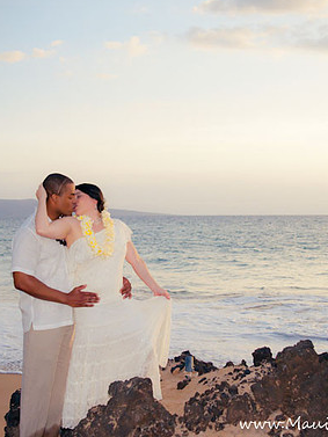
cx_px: 191
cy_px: 215
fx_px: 783
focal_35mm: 62
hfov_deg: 23.6
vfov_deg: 31.2
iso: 800
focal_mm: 28
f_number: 3.5
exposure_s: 1/2000
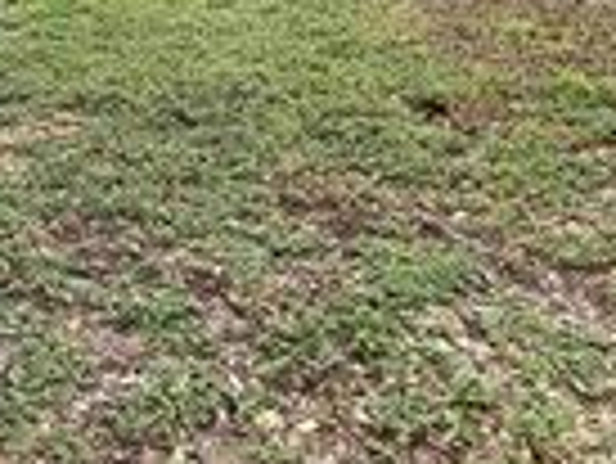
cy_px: -25
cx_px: -31
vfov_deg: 26.7
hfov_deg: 33.5
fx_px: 908
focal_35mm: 51
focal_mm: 2.22
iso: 50
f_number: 2.2
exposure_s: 1/215
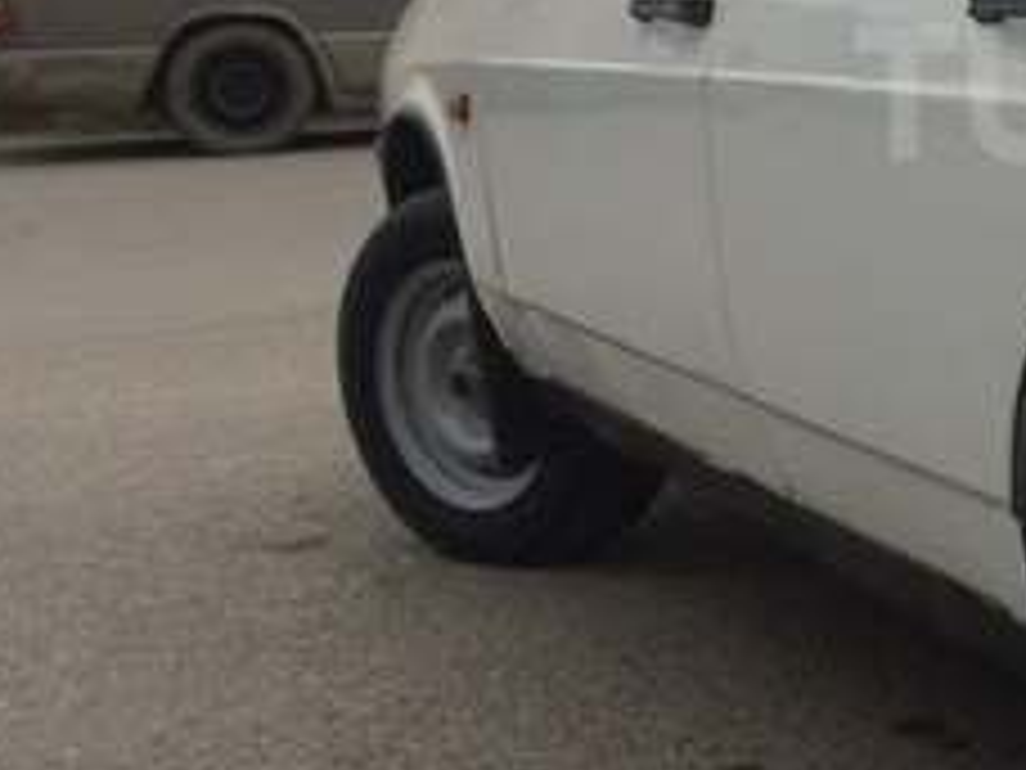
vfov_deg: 17.3
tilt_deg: -0.9
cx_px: 1314
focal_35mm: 84
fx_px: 2490
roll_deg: +1.9
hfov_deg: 21.2
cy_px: 92
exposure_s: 1/120
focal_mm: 4.15
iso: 32
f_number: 2.2
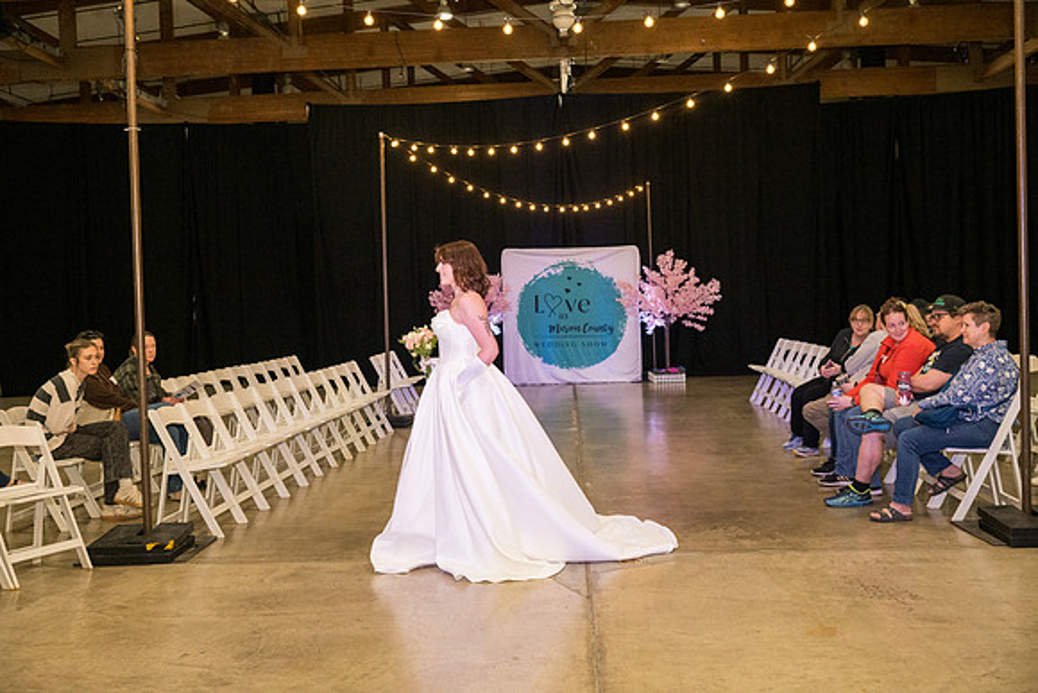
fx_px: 1009
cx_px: 519
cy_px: 346
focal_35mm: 35
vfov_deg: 37.9
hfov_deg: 54.4
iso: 3200
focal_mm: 35
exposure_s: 1/400
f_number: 4
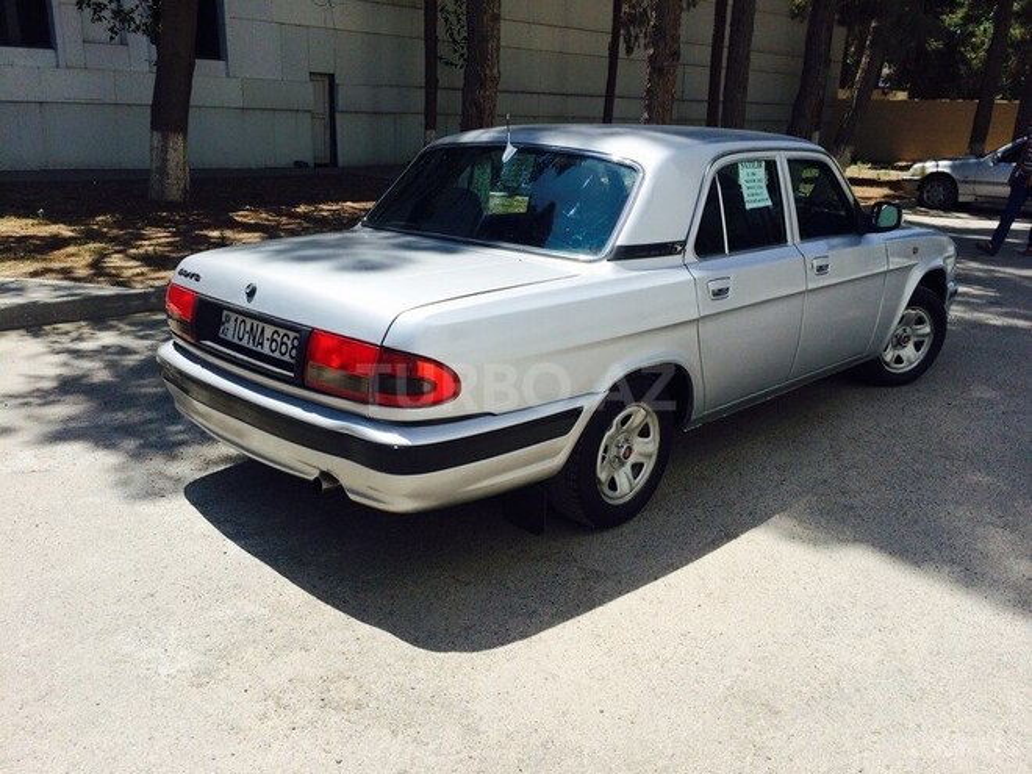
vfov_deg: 48.2
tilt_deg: -16.7
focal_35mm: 29
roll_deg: -1.4
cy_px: 387
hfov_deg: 61.7
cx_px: 516
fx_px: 865
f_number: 2.2
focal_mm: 4.15
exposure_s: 1/1953
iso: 32
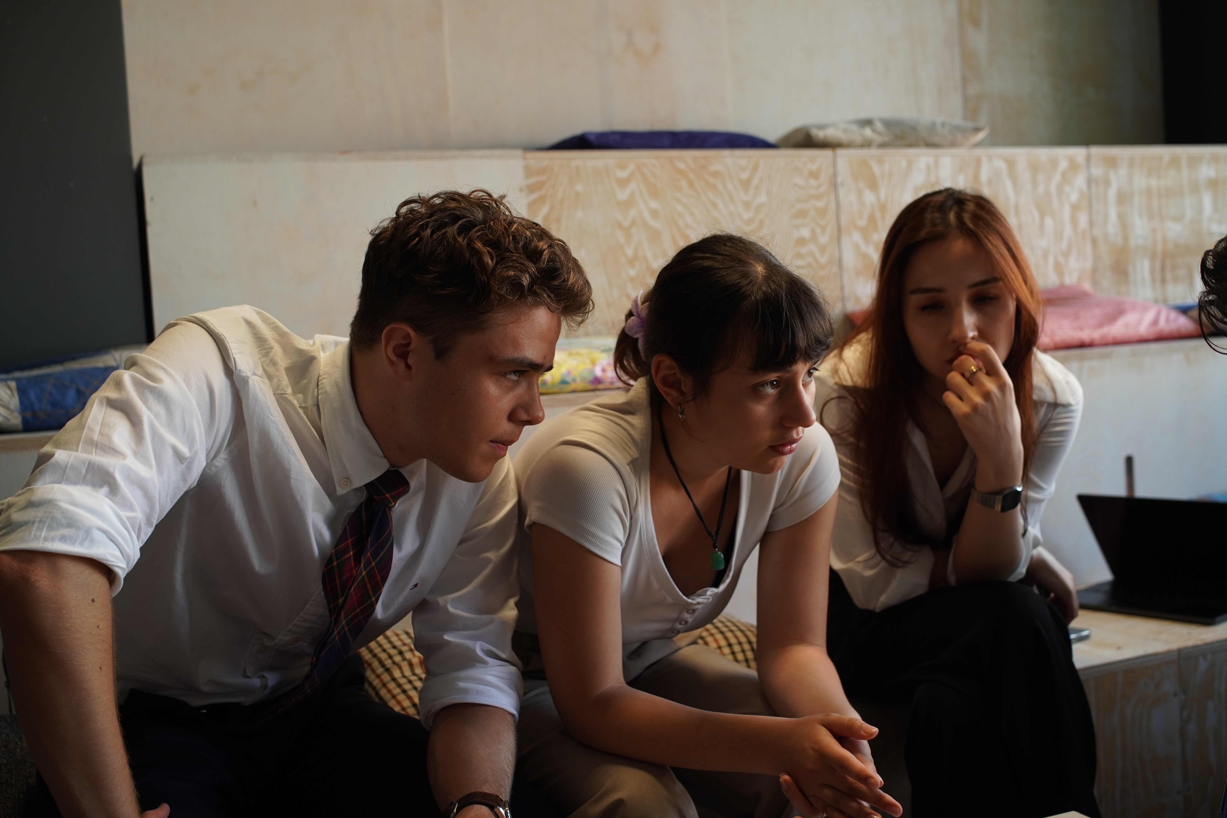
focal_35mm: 38
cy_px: 409
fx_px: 1278
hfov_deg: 51.3
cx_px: 614
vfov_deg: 35.5
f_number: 2.8
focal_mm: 25
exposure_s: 1/160
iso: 250
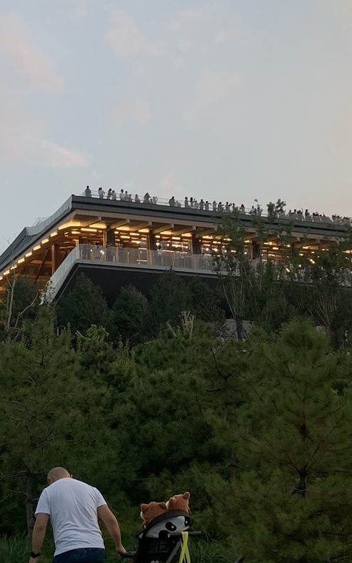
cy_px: 104
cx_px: 112
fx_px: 1074
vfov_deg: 28.7
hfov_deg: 18.5
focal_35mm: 70
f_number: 1.8
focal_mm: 4.25
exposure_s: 1/251
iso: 25
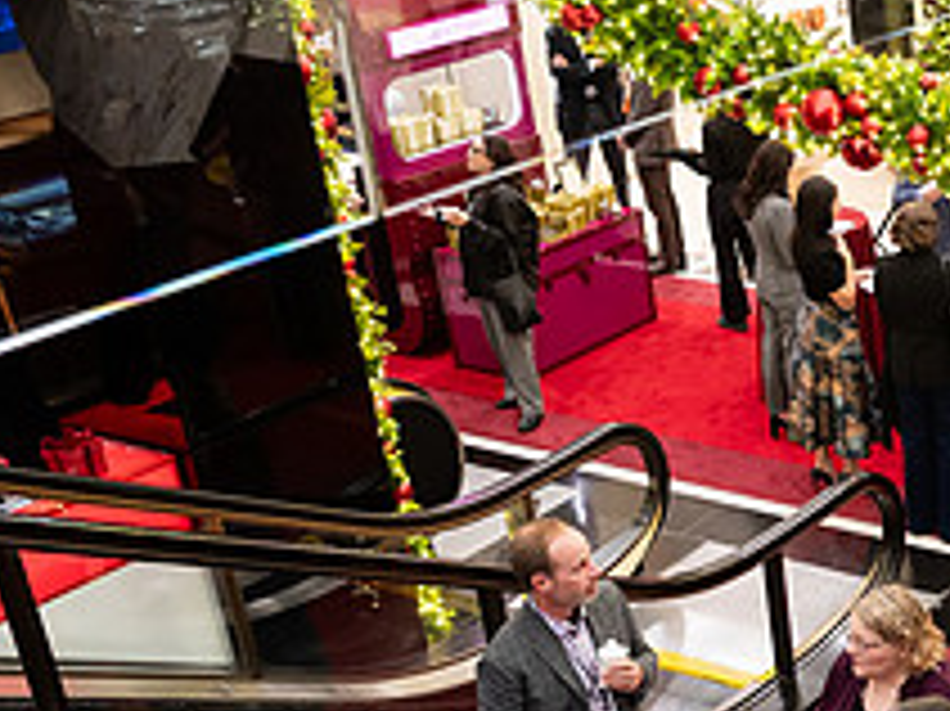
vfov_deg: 22.1
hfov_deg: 26.5
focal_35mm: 66
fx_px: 1810
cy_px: 508
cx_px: 1108
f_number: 3.2
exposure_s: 1/160
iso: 1250
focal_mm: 24
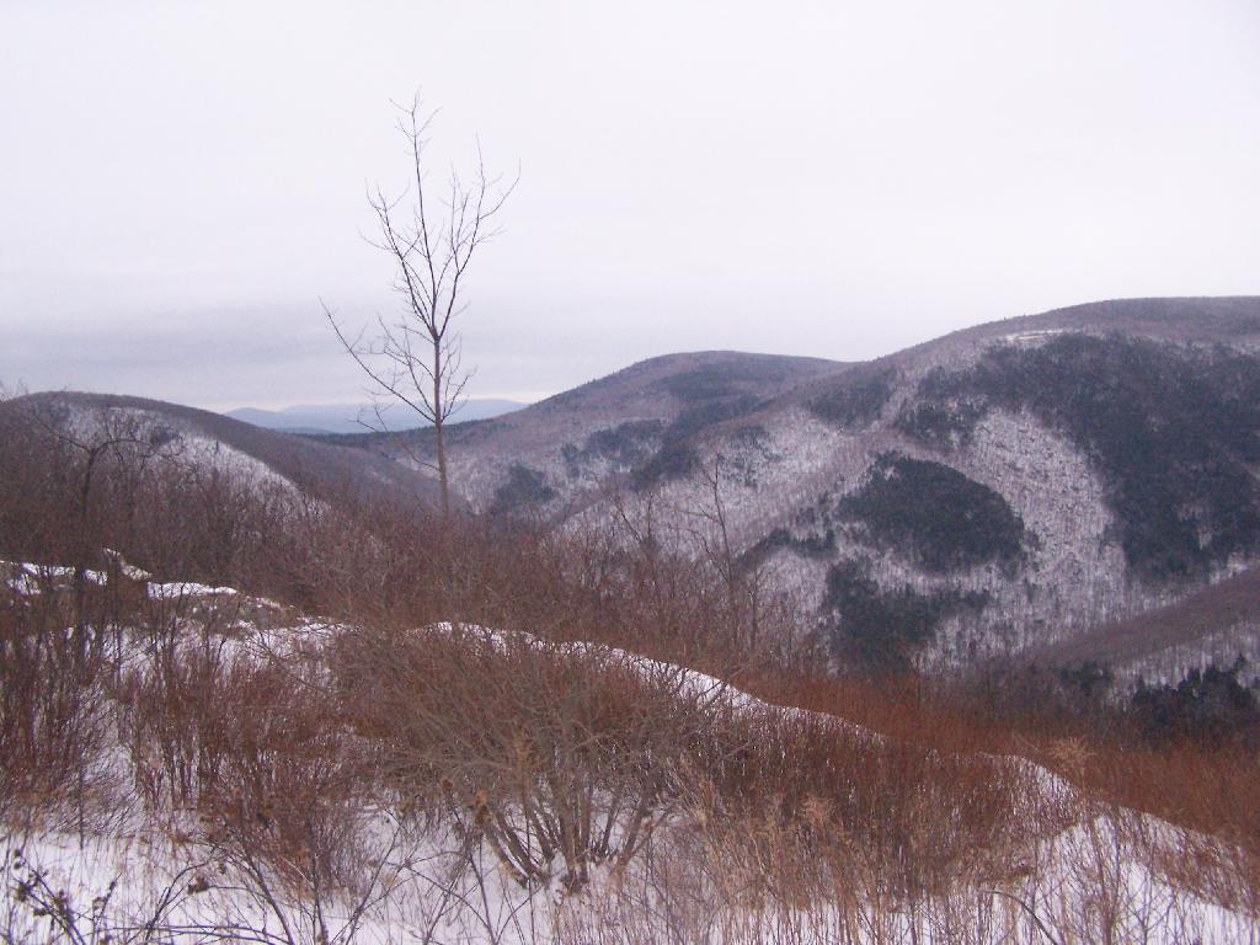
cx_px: 630
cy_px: 472
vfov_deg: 37.7
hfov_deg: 49.0
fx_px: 1383
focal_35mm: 38
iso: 400
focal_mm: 6.3
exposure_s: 1/640
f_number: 2.8
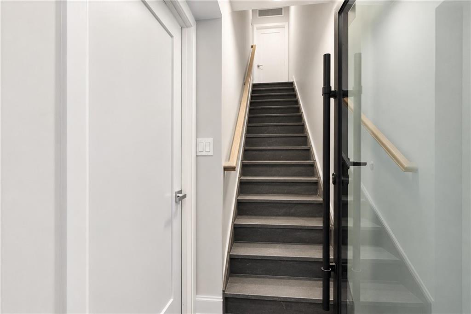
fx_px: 196
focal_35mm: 15
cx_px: 236
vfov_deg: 77.3
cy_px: 157
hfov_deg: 100.4
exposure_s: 1/60
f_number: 8
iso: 1250
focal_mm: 10
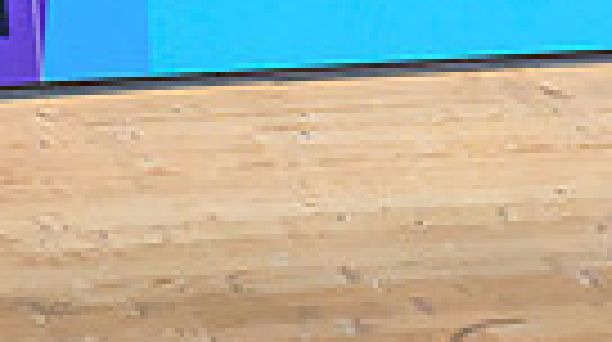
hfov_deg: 1.4
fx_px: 25600
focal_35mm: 1580
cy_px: 59
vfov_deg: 0.8
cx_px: 1371
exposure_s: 1/1600
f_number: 3.5
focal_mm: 200
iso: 4000
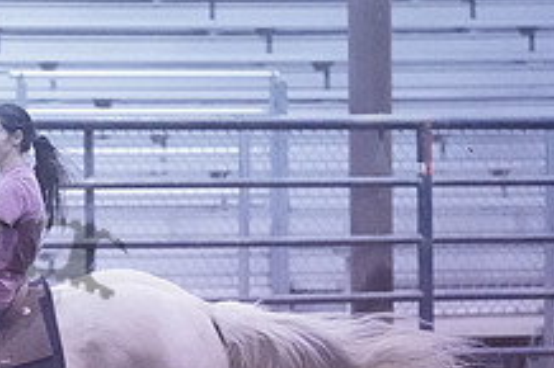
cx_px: -89
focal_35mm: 532
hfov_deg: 3.9
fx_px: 8180
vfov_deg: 2.6
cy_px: 301
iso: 25600
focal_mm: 200
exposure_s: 1/1000
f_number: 2.8
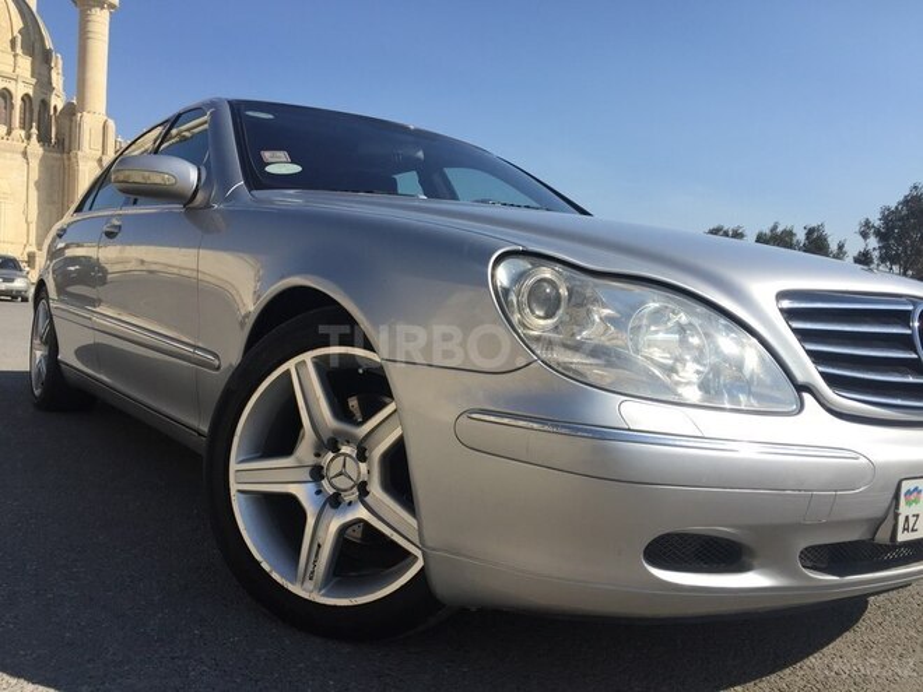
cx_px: 462
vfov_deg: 48.2
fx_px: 773
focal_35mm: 29
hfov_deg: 61.7
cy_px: 346
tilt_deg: -3.4
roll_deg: -3.3
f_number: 2.2
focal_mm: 4.15
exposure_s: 1/2083
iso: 32
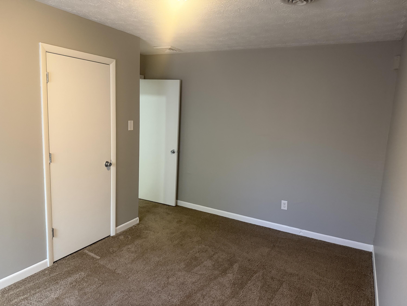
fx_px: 282
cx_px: 204
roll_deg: -2.0
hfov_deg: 71.6
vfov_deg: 56.8
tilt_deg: -8.7
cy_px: 153
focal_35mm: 24
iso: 500
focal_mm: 6.76
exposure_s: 1/60
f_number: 1.78
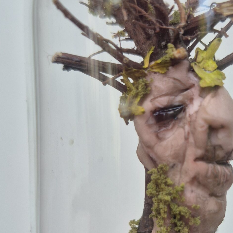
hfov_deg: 30.3
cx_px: 190
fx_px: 419
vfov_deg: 30.6
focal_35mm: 55
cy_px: 171
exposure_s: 1/180
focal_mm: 5.4
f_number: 1.8
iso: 50
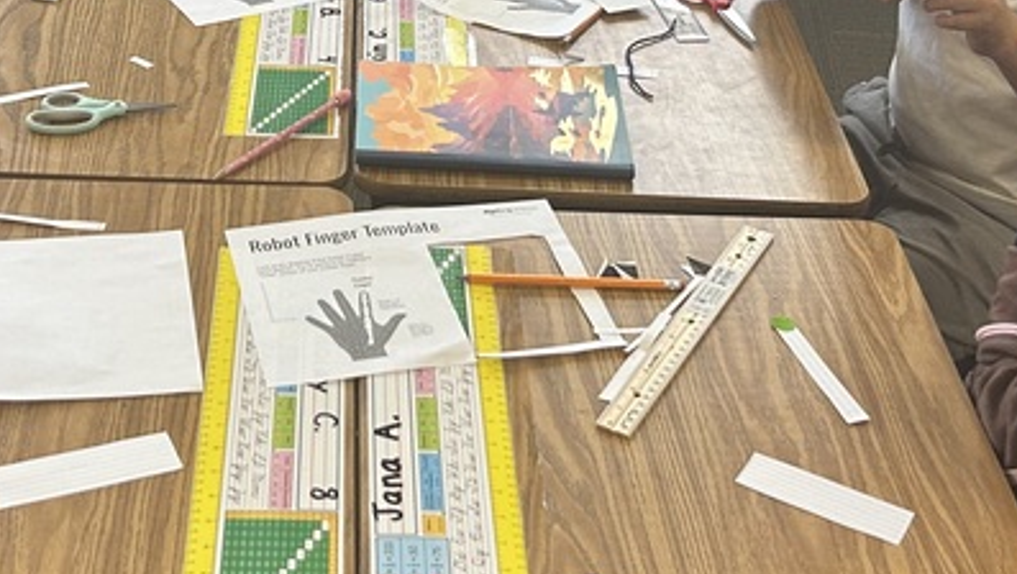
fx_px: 1970
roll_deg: -3.3
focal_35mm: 73
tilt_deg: -26.8
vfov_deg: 16.4
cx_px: 441
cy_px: 56
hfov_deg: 28.9
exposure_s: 1/120
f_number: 1.5
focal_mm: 5.7
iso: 100
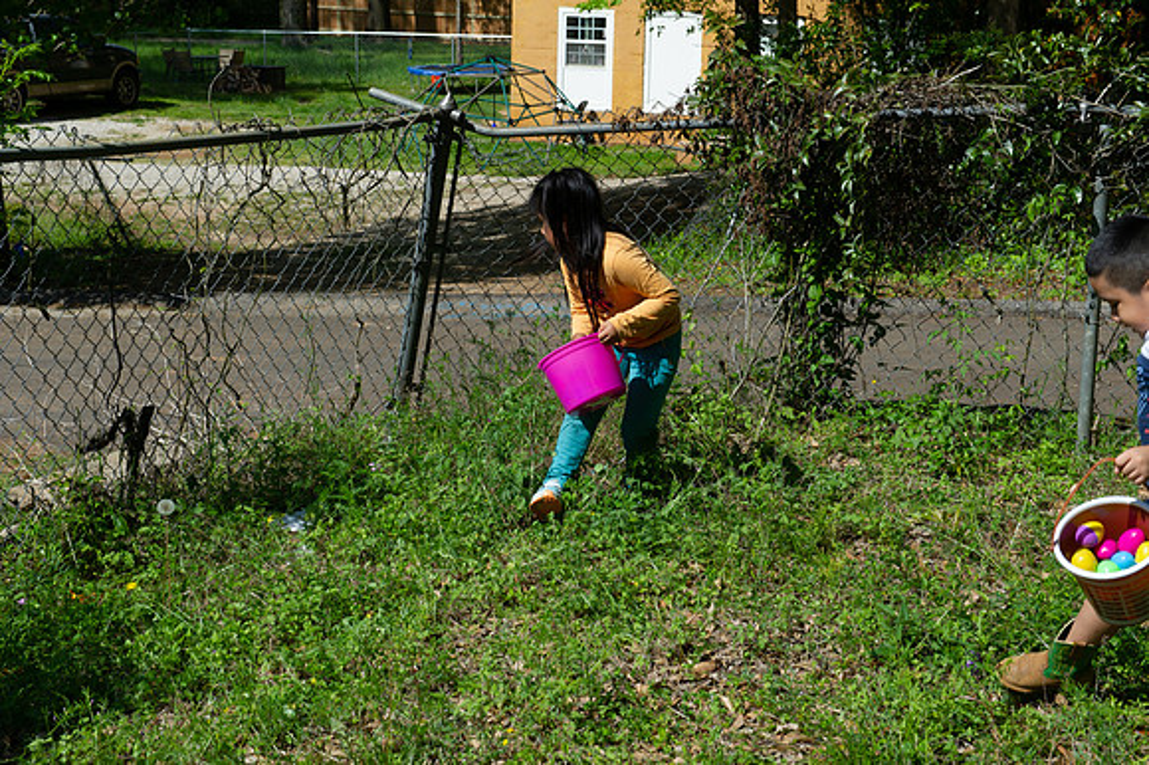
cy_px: 382
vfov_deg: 21.9
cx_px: 574
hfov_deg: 32.4
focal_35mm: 62
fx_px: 1978
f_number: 10
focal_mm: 62
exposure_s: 1/400
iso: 200
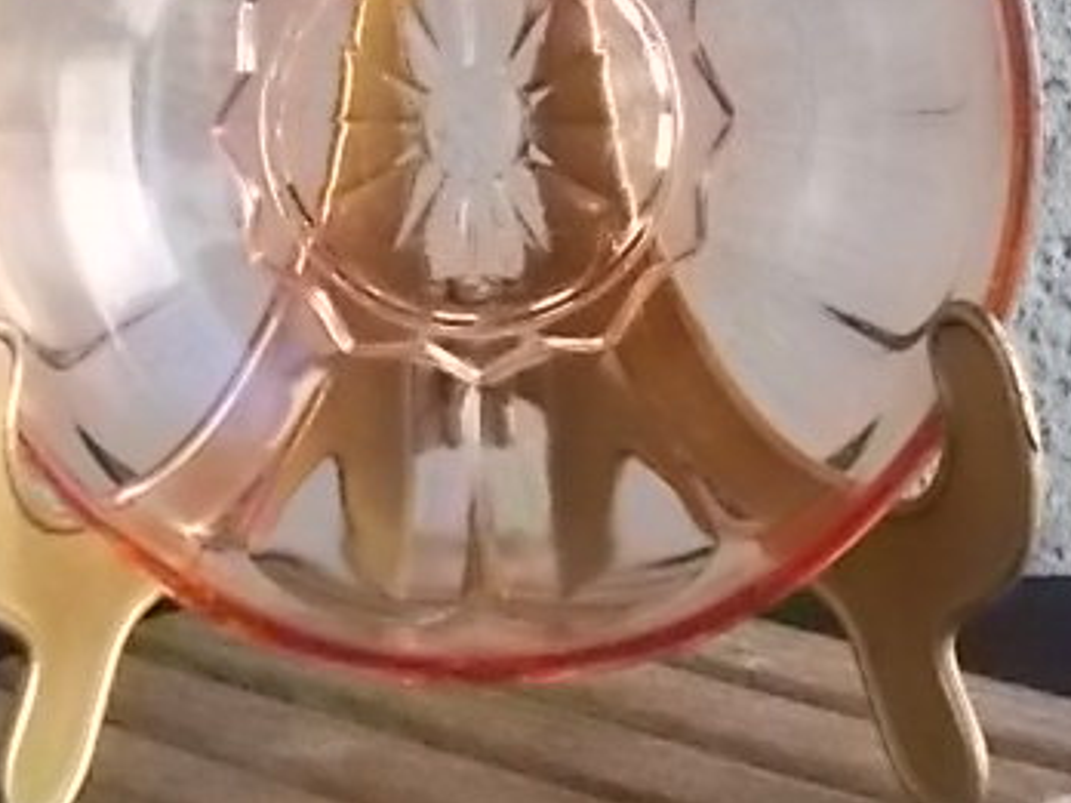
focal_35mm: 158
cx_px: 474
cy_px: 129
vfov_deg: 9.4
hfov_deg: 12.5
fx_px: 4888
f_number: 6.3
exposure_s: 1/160
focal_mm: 15.4
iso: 800
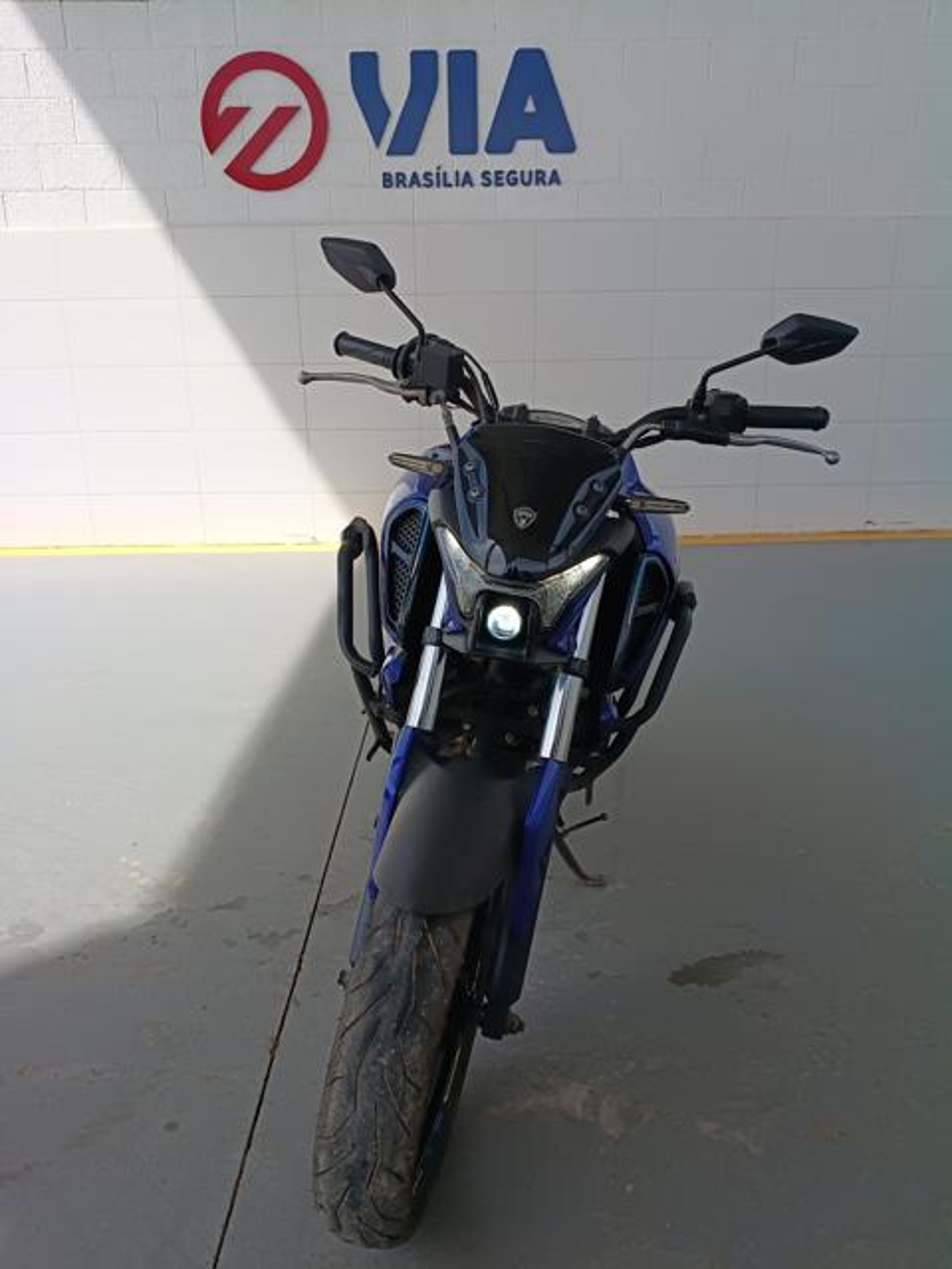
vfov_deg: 67.3
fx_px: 953
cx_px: 476
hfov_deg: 53.1
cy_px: 634
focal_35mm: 26
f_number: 1.8
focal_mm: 4.81
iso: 151
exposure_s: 1/1427
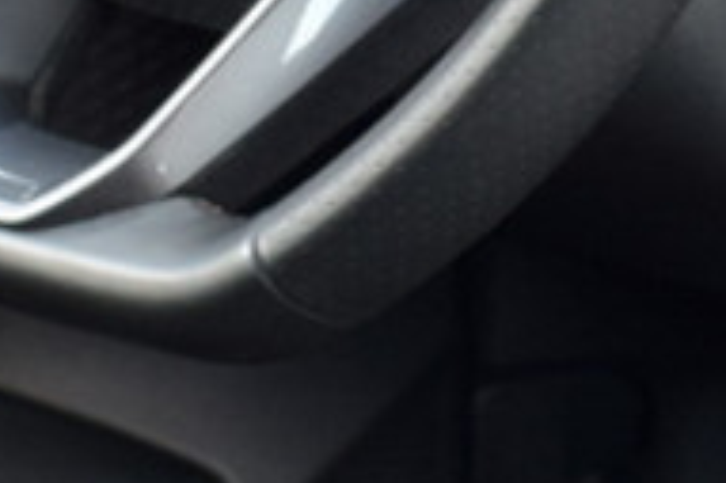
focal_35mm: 253
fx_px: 5091
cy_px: -63
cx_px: 1144
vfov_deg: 5.4
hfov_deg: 8.0
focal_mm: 23
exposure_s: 1/60
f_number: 4
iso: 400
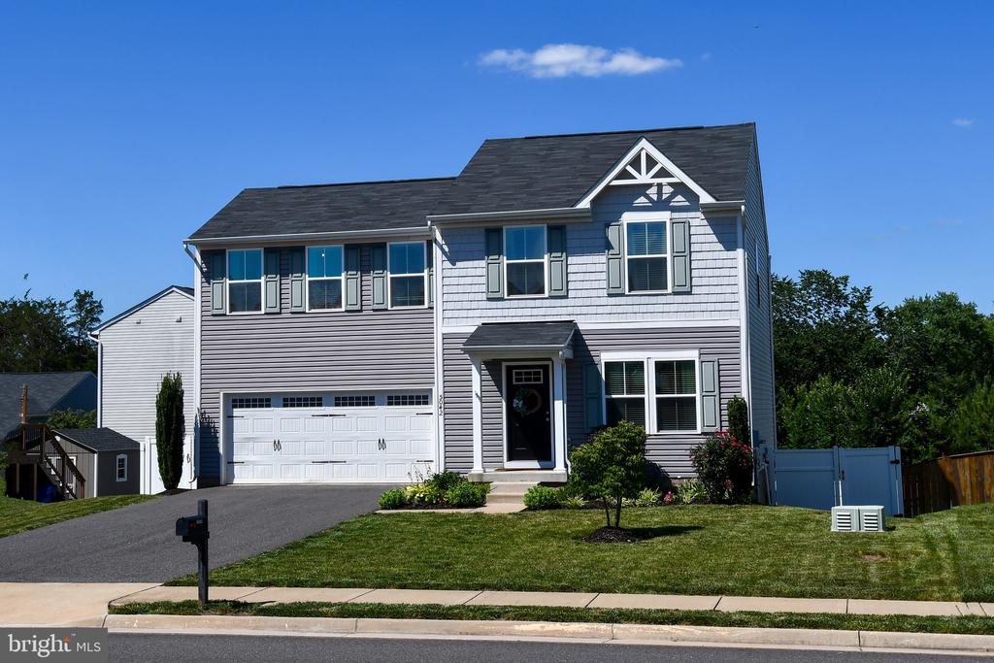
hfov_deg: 57.2
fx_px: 911
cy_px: 332
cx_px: 497
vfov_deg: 40.0
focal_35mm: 33
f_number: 10
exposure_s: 1/400
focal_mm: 22
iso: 100
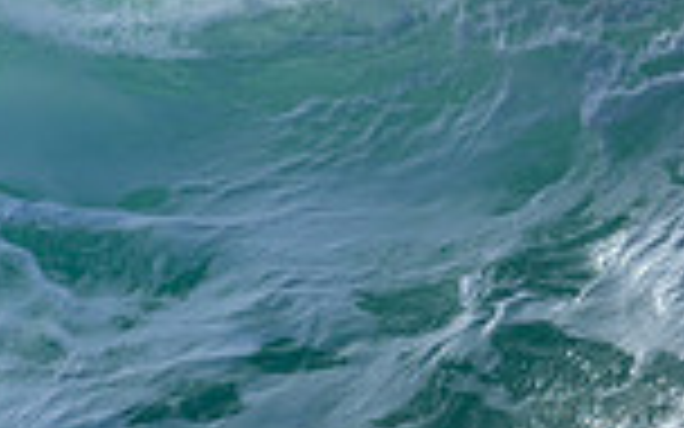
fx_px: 70072
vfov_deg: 0.3
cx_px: -794
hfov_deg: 0.6
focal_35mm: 3759
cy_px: 565
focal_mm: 800
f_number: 6.3
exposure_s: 1/2000
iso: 160
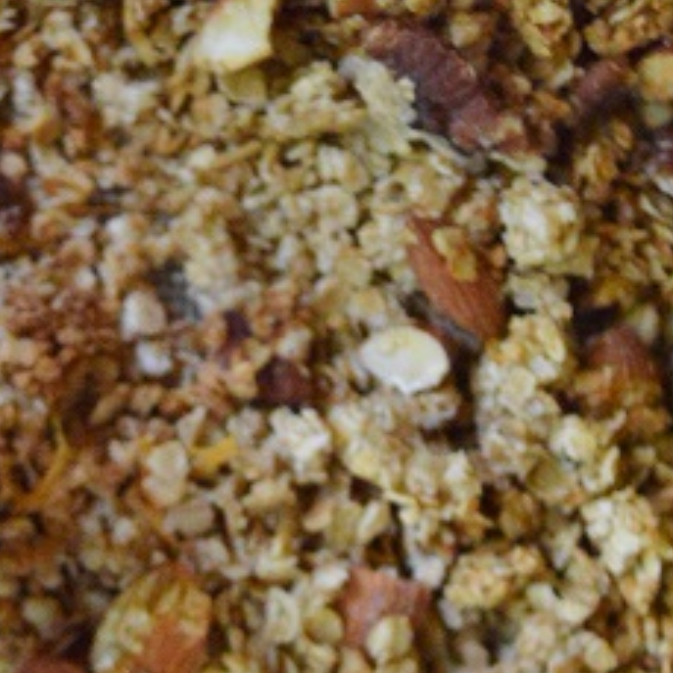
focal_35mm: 110
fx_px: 2420
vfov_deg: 15.3
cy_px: 799
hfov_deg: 15.3
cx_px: -120
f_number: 4
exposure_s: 1/400
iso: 3200
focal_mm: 22
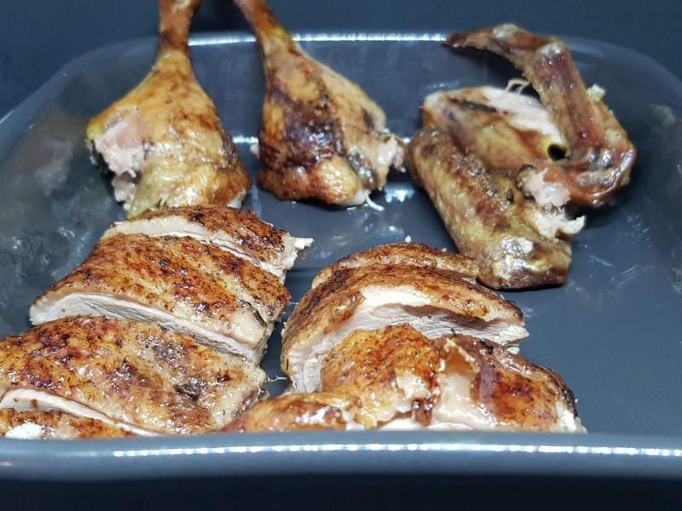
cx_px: 341
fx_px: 512
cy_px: 256
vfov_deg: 53.1
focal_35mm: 26
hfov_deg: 67.3
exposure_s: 1/33
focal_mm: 4.2
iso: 250
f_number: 1.7
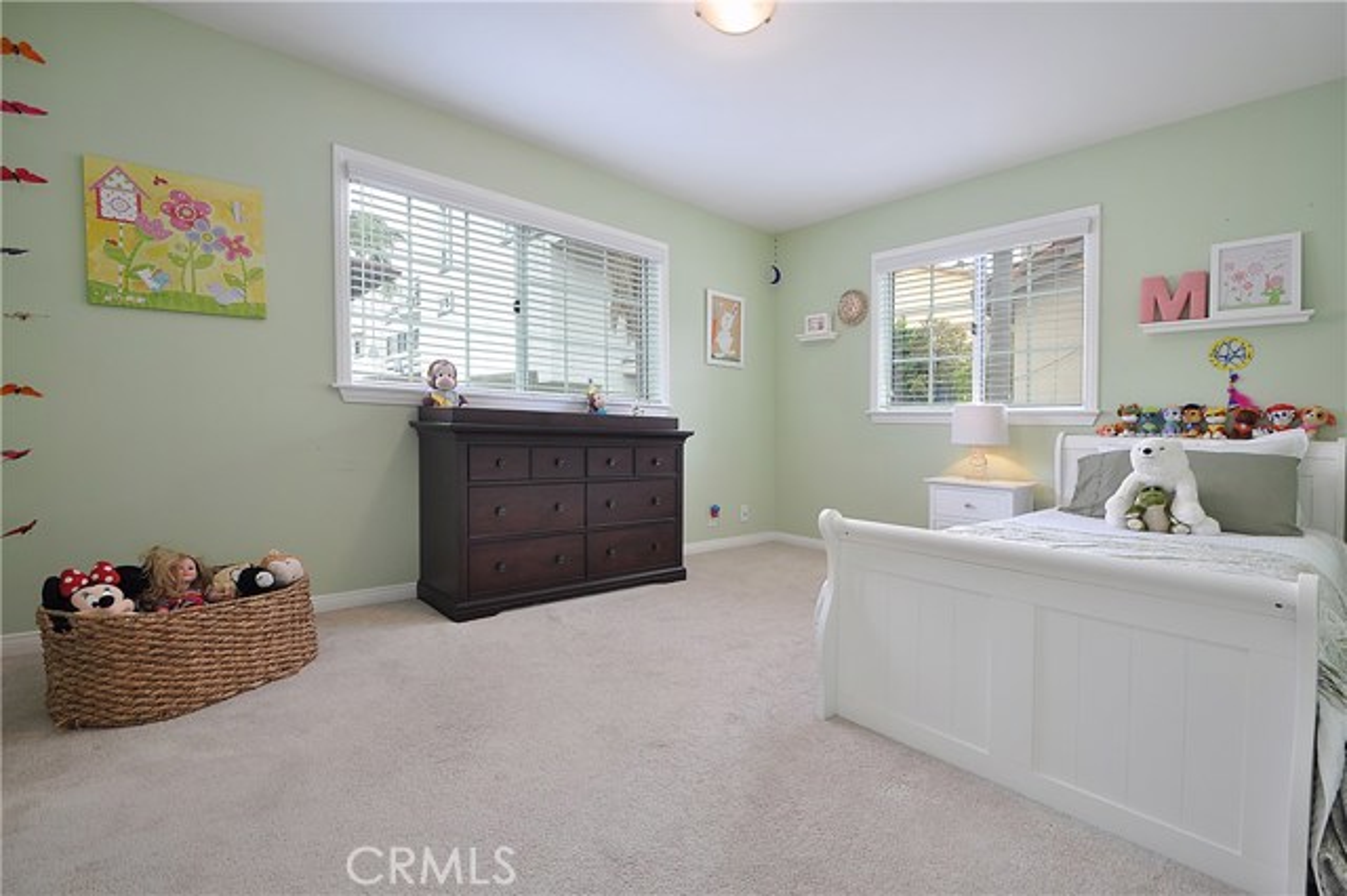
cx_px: 674
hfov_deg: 100.4
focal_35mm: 15
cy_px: 448
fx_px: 561
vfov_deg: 77.3
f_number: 8
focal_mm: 10
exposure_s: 1/6
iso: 200
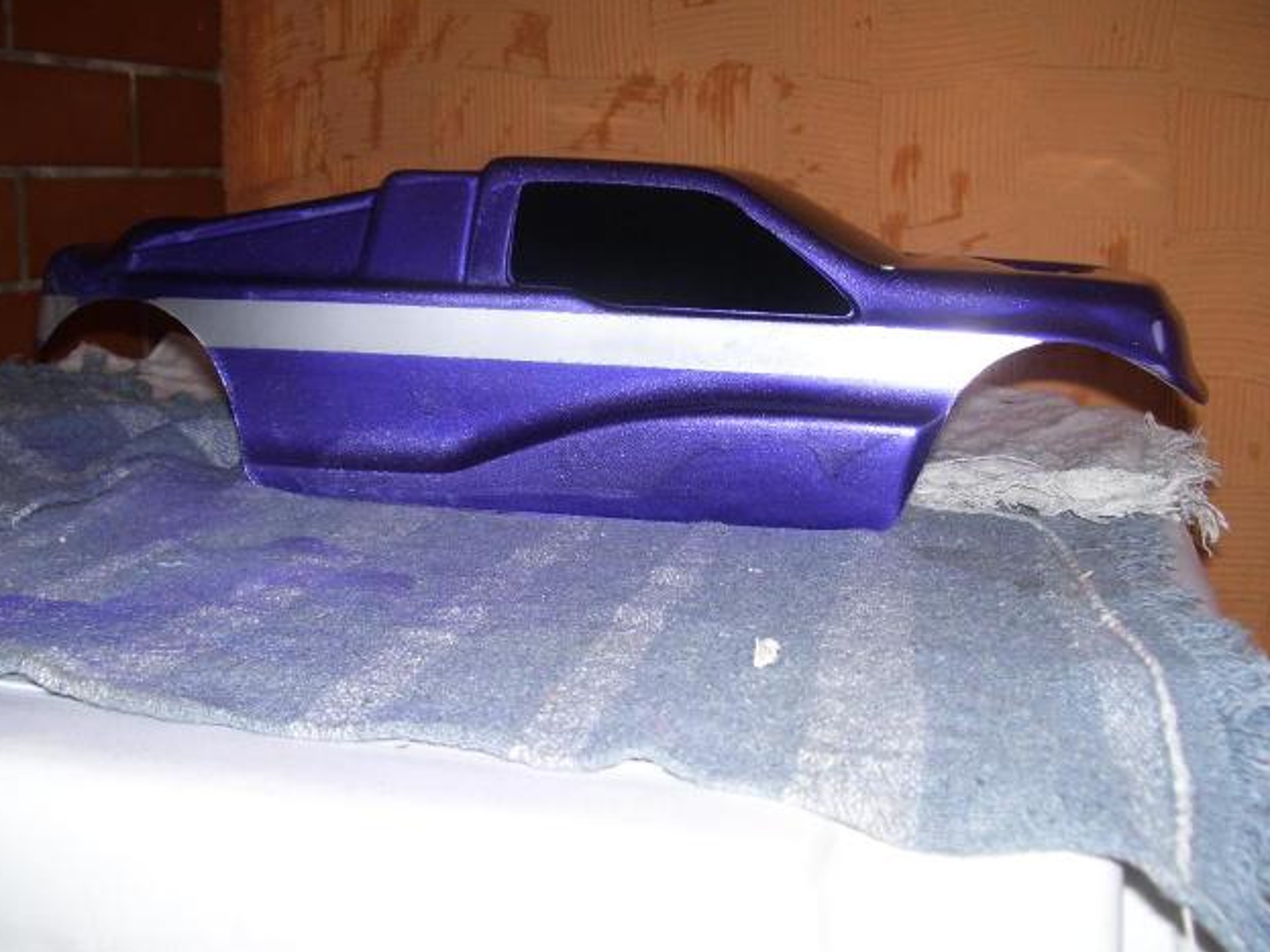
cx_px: 622
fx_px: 1394
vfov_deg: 37.7
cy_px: 471
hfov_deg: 49.0
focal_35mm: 38
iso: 80
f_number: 2.7
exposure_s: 1/60
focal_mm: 6
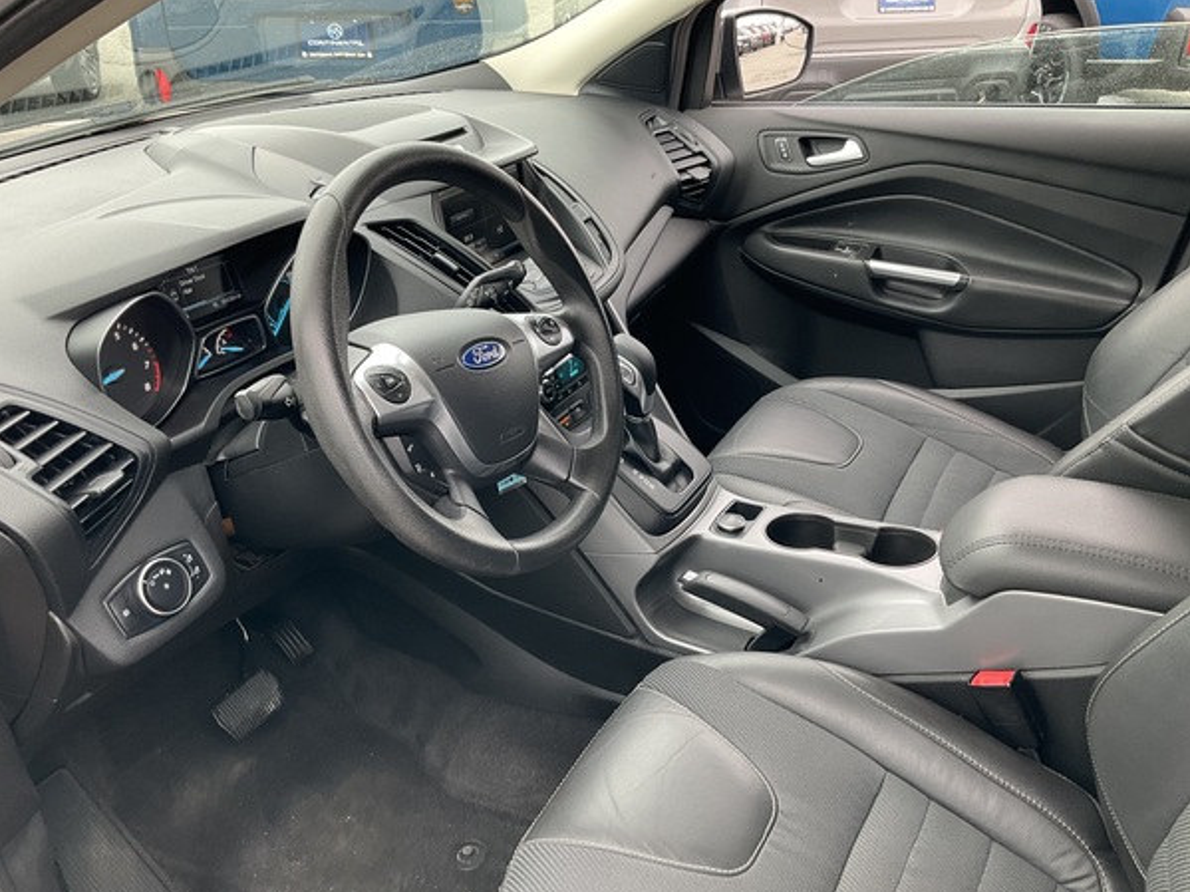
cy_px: 443
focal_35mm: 31
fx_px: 1065
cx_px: 588
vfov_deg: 45.4
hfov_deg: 58.4
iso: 50
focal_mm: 3
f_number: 1.8
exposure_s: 1/122
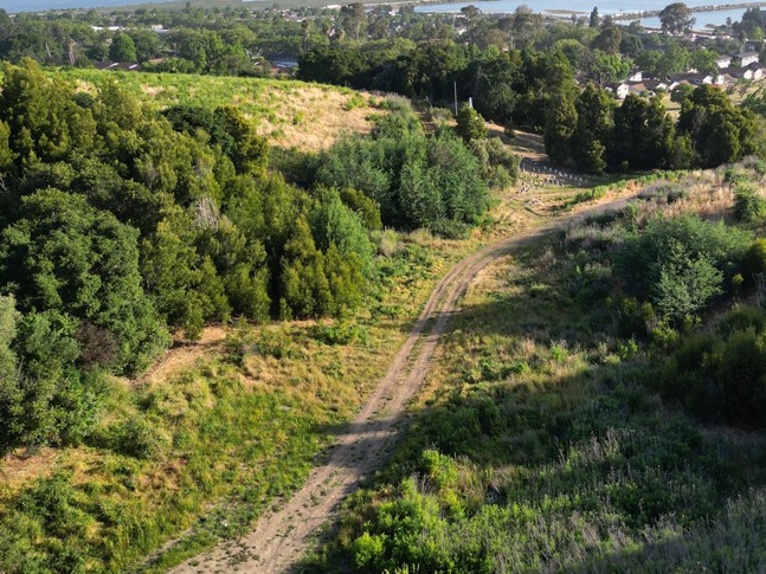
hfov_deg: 47.8
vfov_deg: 37.5
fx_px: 841
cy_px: 225
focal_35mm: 38
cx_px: 534
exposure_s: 1/1250
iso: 100
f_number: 1.7
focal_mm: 6.72
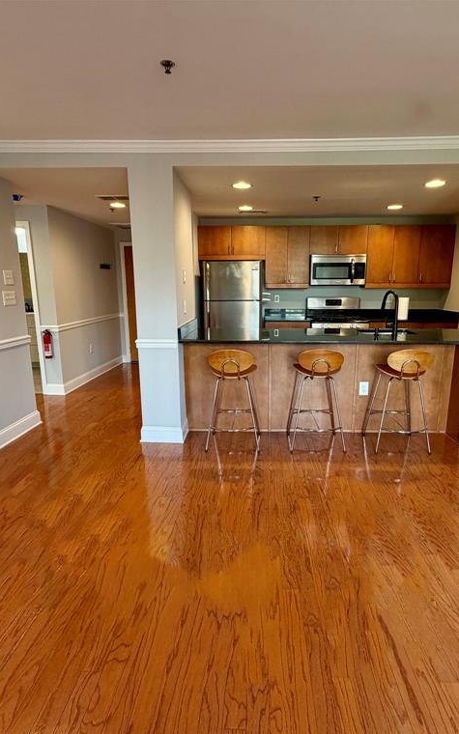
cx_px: 249
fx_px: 400
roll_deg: +0.2
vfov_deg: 85.1
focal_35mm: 20
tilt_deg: -11.3
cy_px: 370
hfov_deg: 59.6
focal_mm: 2.22
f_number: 2.2
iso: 200
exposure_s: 1/60
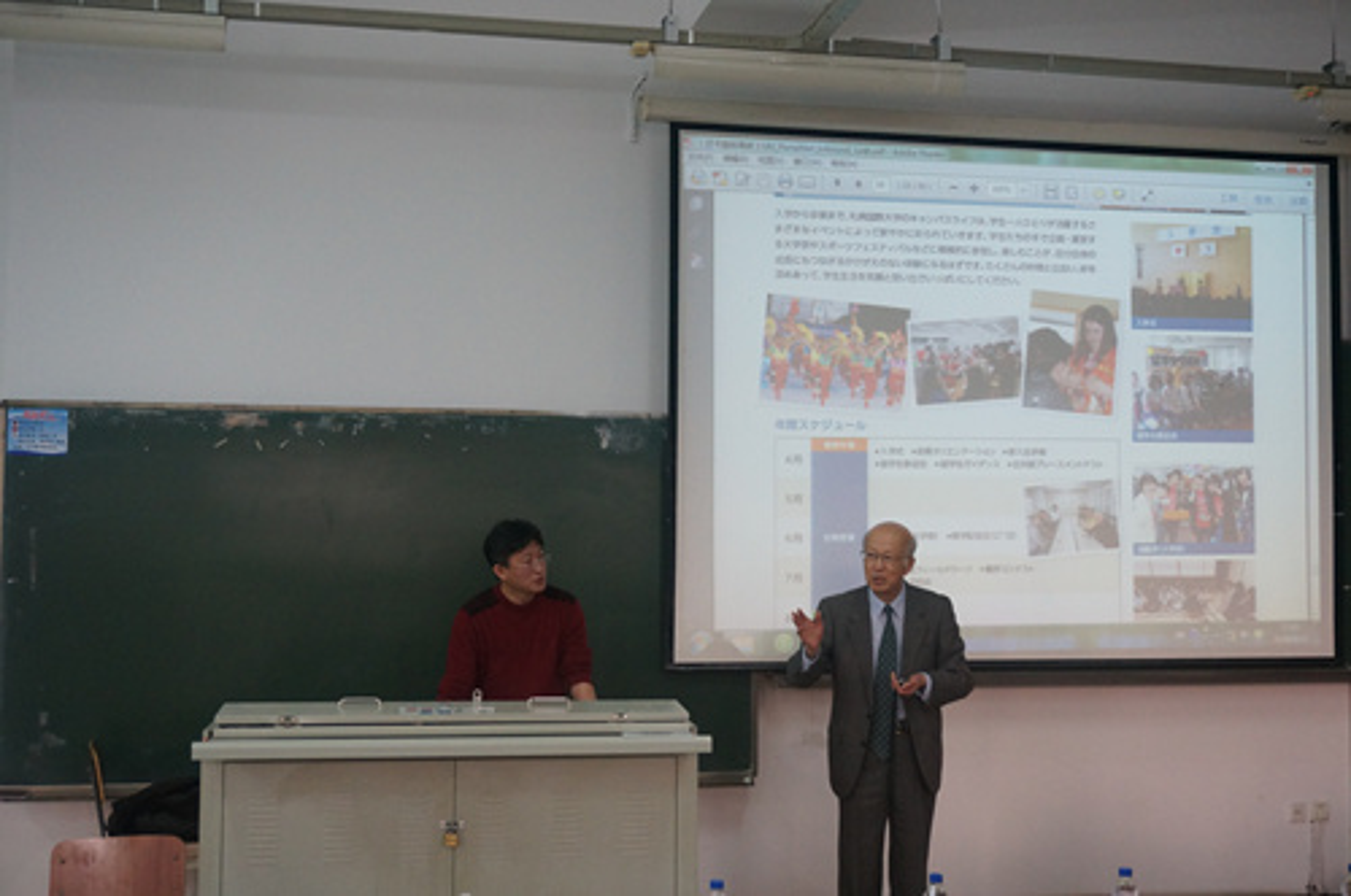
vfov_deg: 30.8
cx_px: 676
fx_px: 1630
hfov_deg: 45.0
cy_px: 448
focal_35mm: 44
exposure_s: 1/160
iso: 1600
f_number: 4.5
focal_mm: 29
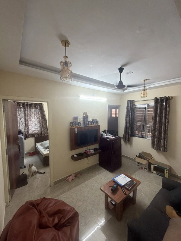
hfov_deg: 85.7
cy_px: 120
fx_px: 98
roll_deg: -0.3
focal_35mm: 14
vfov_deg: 102.1
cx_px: 90
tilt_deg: -3.9
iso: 320
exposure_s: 1/50
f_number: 2.2
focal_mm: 2.22
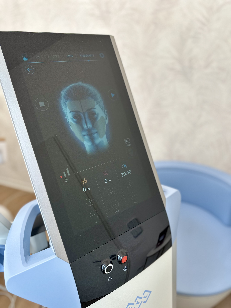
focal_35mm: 24
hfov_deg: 56.8
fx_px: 214
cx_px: 116
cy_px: 154
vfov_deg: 71.6
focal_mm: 6.86
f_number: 1.78
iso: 100
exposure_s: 1/100
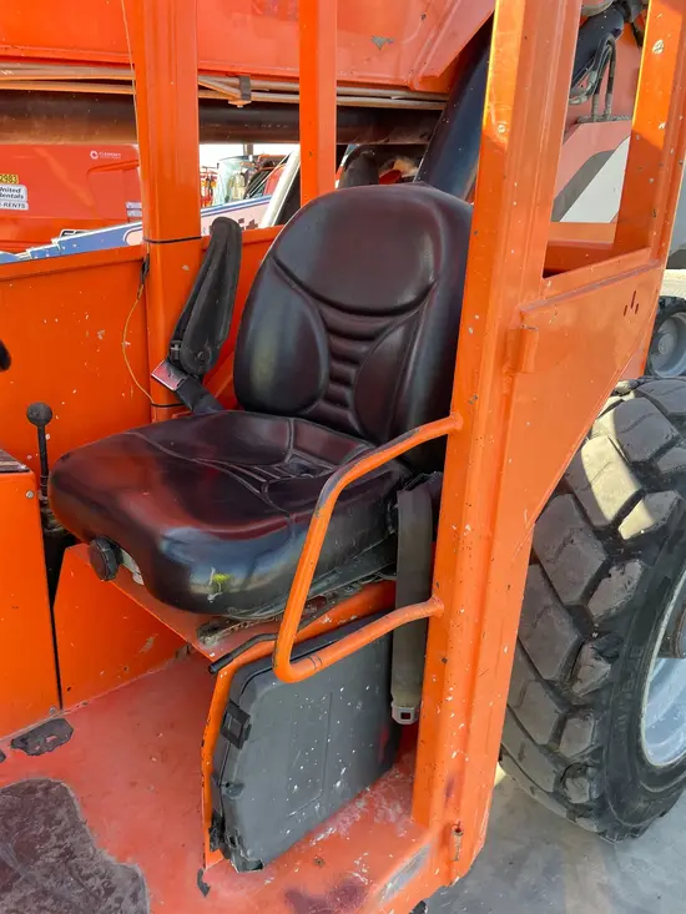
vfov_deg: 67.3
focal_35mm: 26
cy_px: 457
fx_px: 687
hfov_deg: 53.1
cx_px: 343
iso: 32
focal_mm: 4.2
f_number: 1.6
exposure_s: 1/254
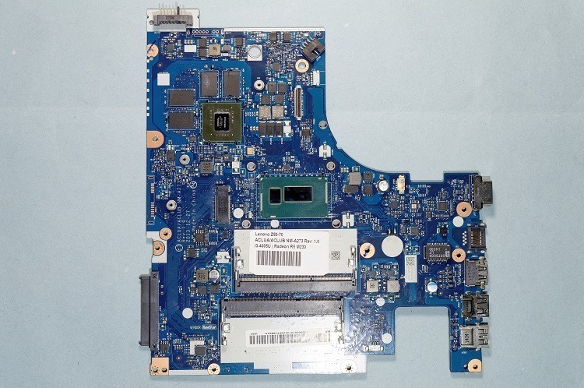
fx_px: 729
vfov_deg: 29.8
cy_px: 194
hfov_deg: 43.7
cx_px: 292
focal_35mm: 45
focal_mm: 30
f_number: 8
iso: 100
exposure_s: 1/5
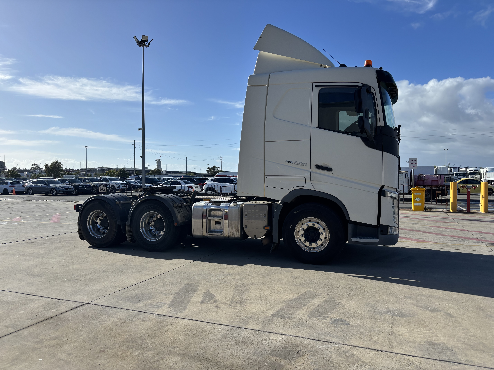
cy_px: 185
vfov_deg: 53.1
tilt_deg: -1.9
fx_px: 371
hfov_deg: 67.3
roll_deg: -0.1
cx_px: 247
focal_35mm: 26
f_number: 1.6
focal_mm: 5.96
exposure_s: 1/4425
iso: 50
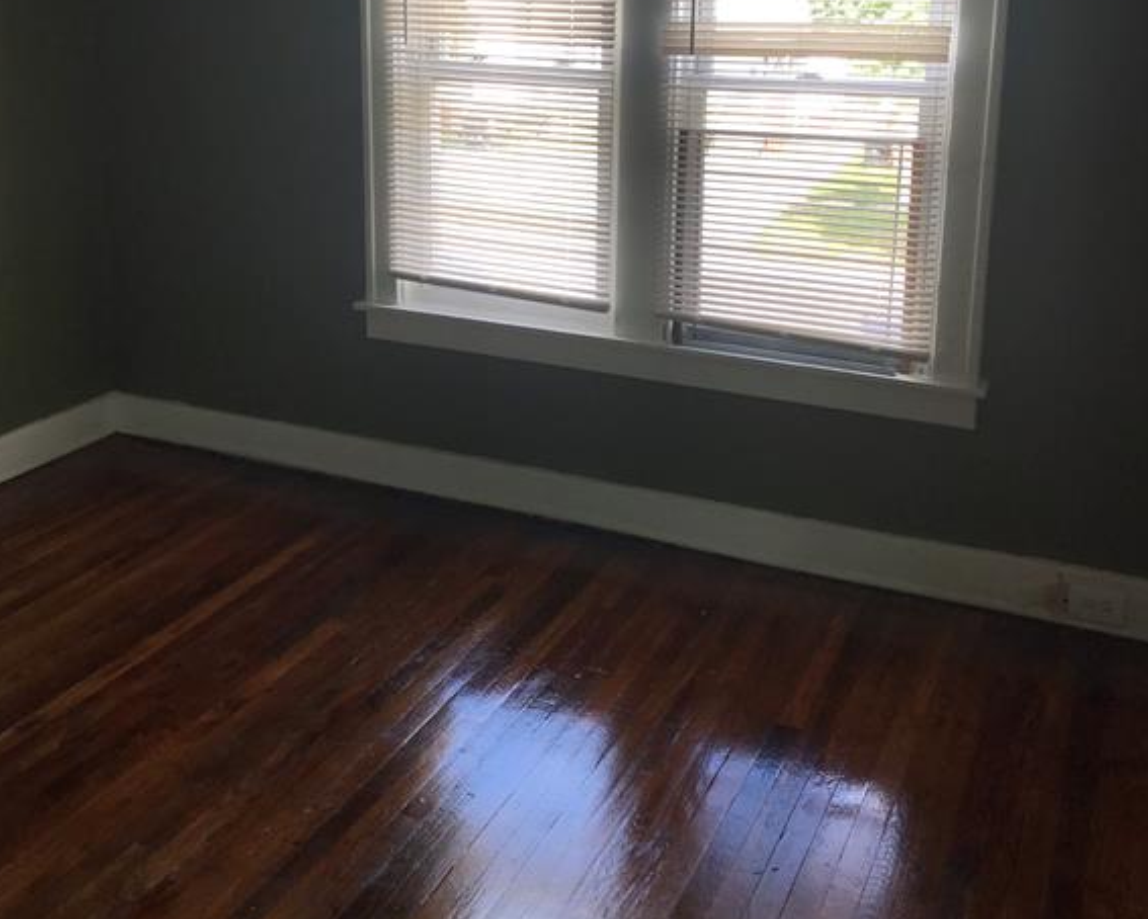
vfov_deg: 39.3
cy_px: 259
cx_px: 569
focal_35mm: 37
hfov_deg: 49.1
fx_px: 1258
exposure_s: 1/133
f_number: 1.8
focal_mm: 3.99
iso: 20
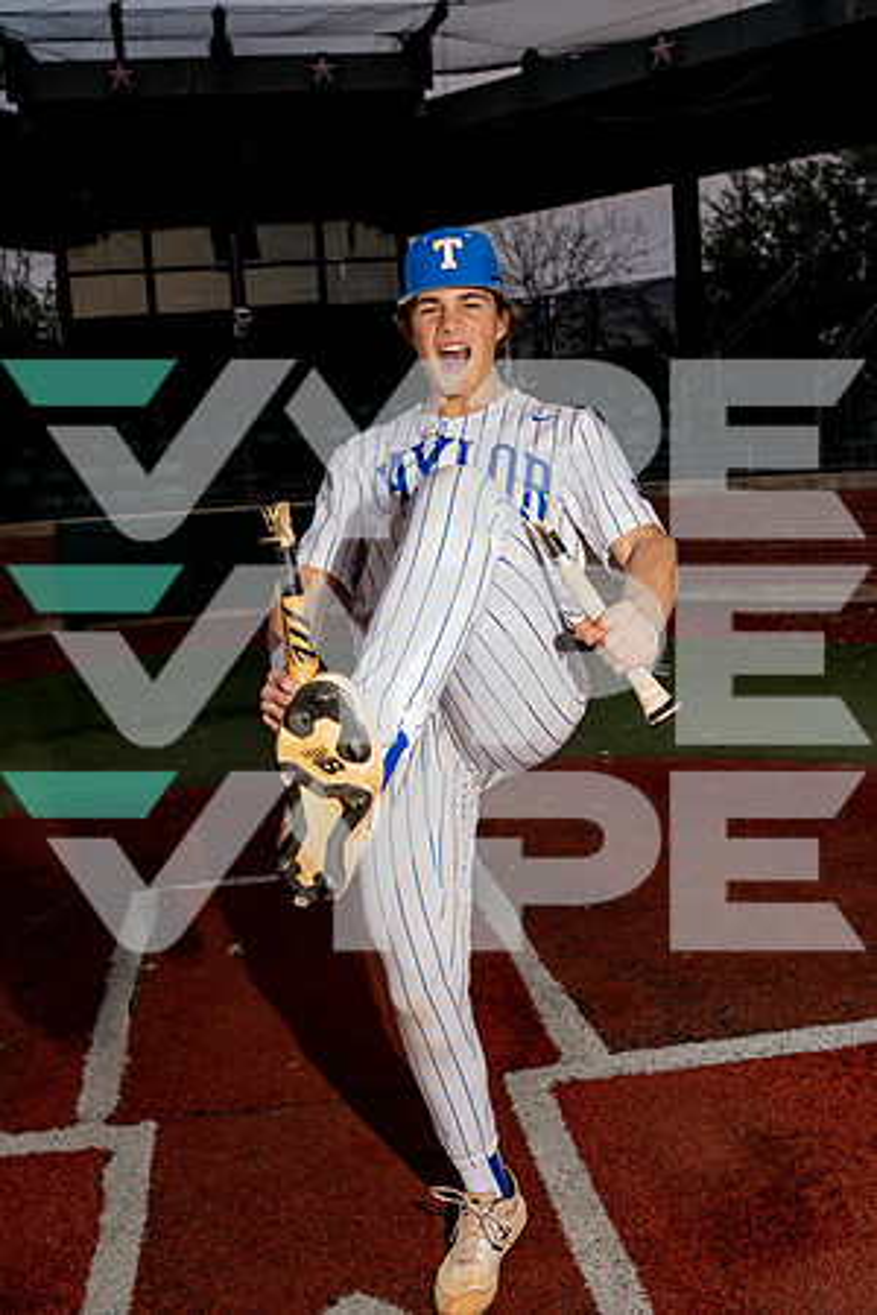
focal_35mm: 35
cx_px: 438
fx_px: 1279
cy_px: 658
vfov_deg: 54.4
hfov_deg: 37.9
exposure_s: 1/250
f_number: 5
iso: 500
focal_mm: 35
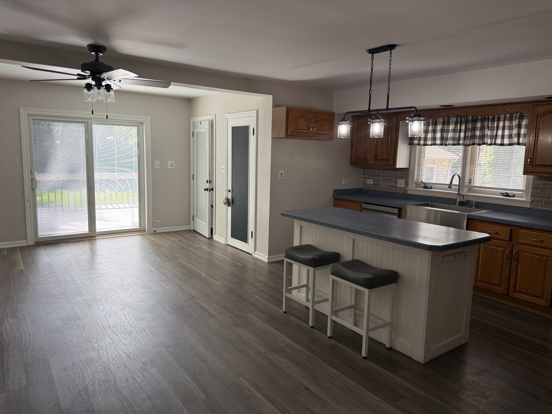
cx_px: 276
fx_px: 383
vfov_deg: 56.8
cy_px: 207
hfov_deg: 71.6
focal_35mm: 24
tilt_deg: -6.9
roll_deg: -1.6
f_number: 1.78
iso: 125
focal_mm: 6.76
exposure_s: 1/227
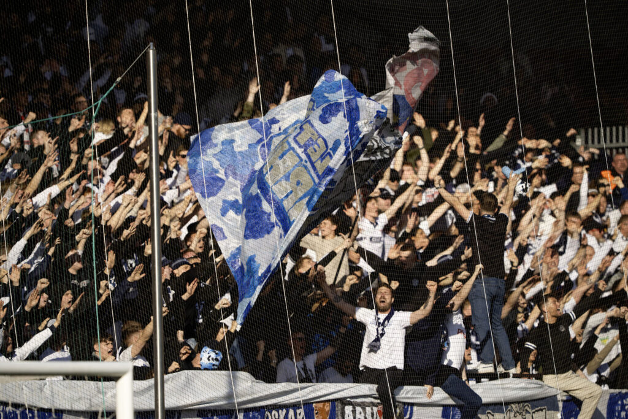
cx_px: 314
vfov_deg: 3.4
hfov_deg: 5.2
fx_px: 6978
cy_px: 210
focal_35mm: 400
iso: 500
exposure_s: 1/6400
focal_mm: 400
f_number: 3.5
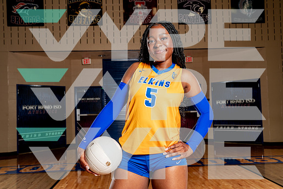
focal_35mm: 37
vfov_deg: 36.0
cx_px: 142
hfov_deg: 51.9
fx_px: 291
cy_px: 94
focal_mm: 37
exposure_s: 1/250
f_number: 5.6
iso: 200
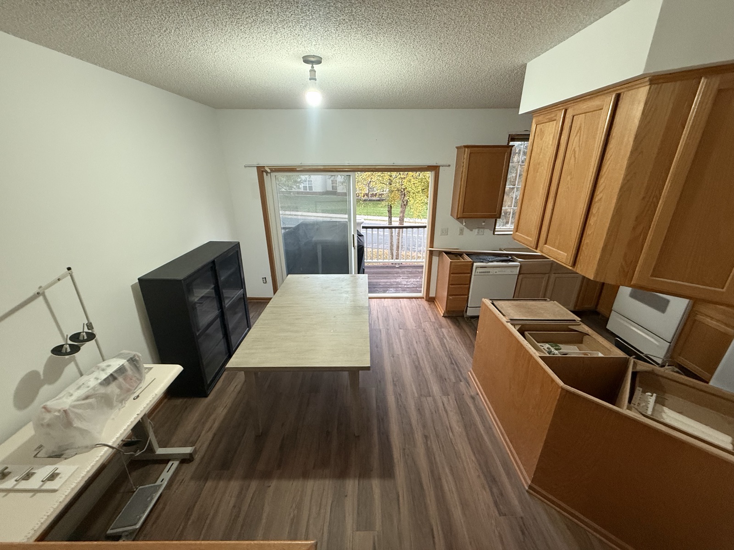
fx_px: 297
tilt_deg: -20.1
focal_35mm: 14
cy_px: 275
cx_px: 367
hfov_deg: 102.1
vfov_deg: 85.7
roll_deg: +0.3
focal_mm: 2.22
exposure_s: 1/60
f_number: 2.2
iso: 500
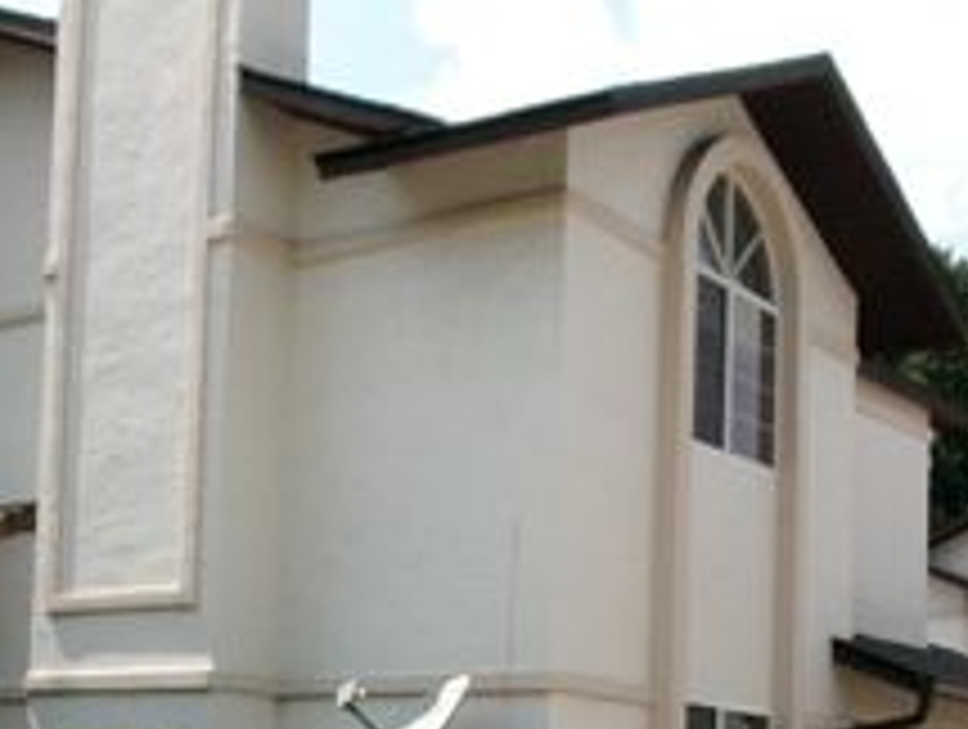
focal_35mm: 65
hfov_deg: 29.7
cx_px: 396
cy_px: 722
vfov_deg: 21.9
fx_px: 1821
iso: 100
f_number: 10.8
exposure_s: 1/105
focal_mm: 5.1
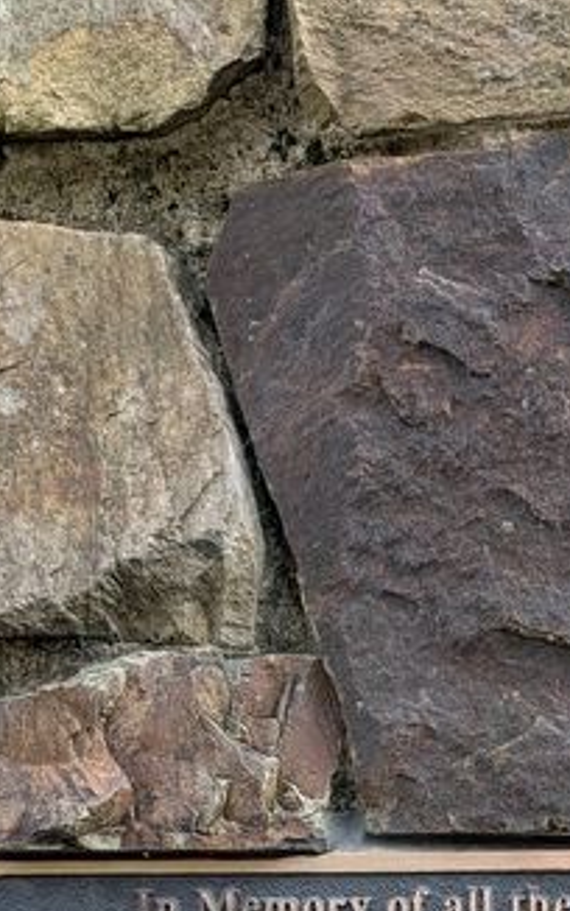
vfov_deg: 27.6
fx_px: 1614
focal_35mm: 65
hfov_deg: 19.3
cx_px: 602
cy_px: 1104
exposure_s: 1/102
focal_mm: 5.43
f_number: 1.89
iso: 44
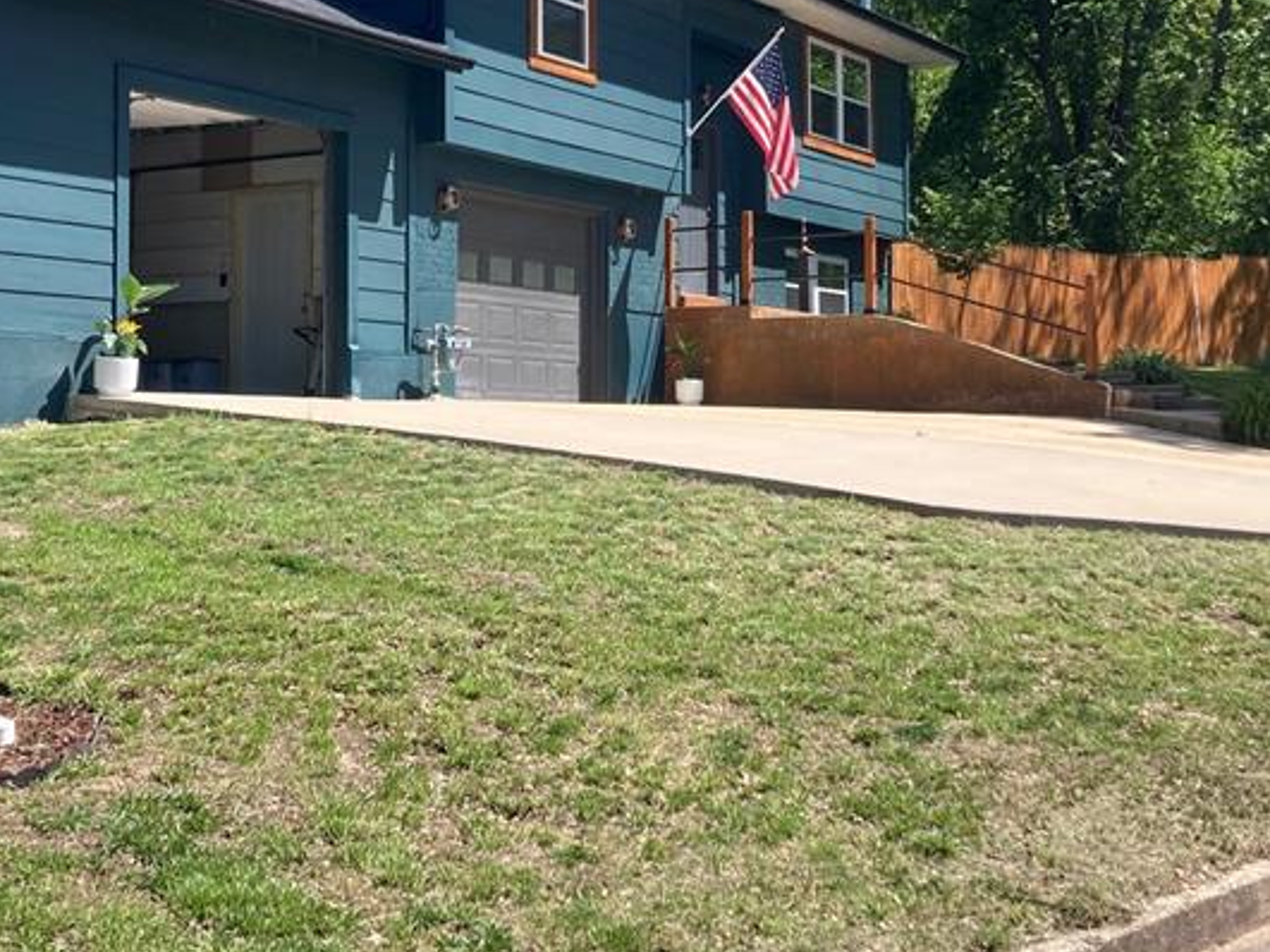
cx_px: 588
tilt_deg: +6.4
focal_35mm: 54
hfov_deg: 35.5
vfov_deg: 26.8
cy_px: 306
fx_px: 1981
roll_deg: +0.3
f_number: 1.8
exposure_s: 1/1230
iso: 20
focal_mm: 3.99
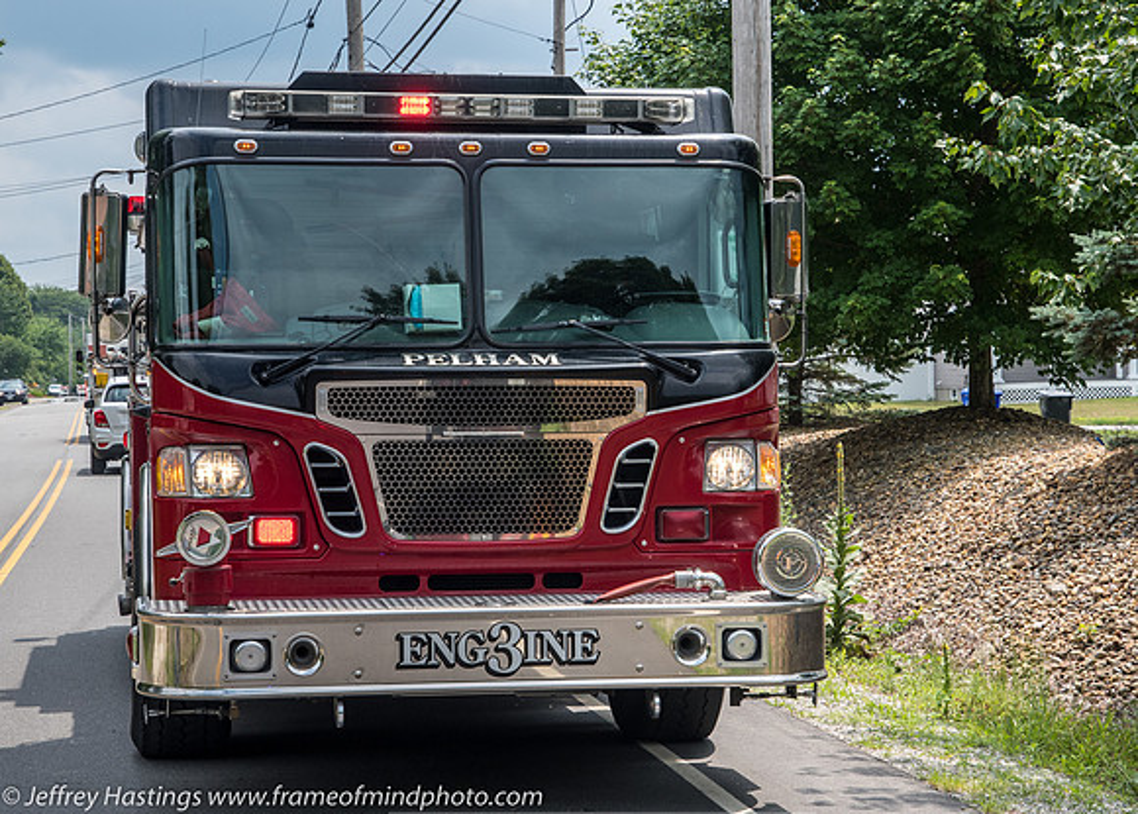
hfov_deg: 23.8
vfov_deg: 17.1
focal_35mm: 84
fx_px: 2703
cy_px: 418
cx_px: 551
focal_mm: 46
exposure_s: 1/640
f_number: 7.1
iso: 250
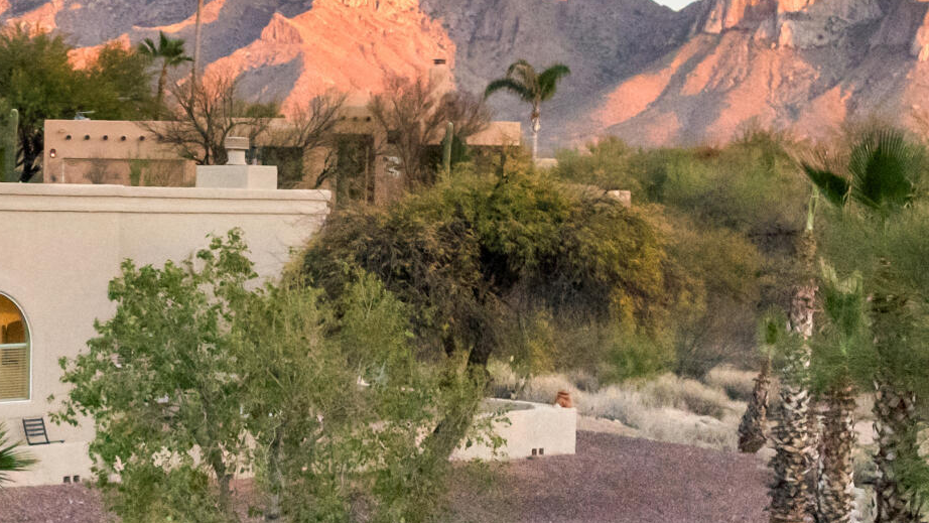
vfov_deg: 14.2
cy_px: 402
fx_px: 2094
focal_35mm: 85
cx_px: 54
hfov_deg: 24.2
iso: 800
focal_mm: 12.29
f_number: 2.8
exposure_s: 1/30
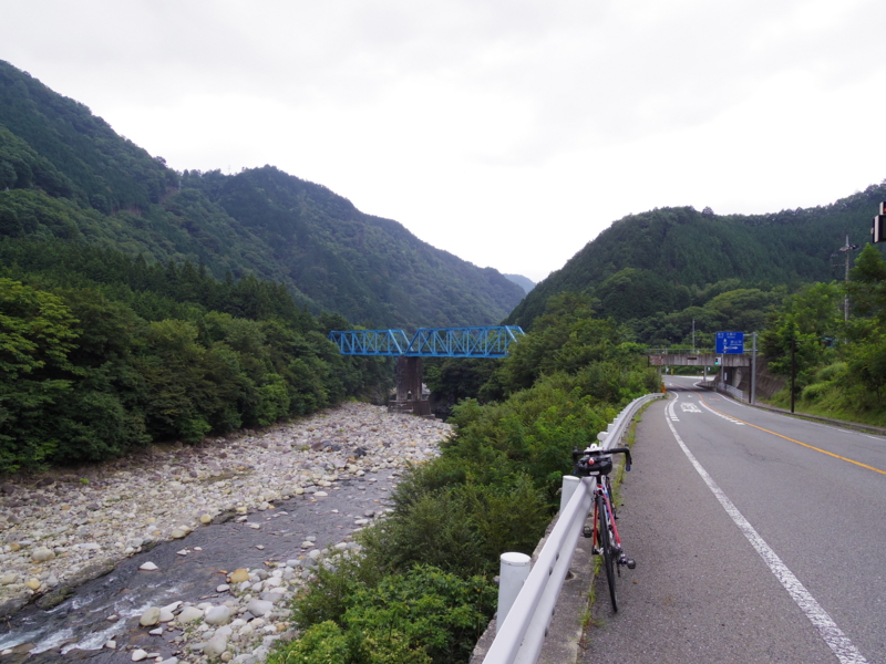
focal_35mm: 23
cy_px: 332
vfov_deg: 58.9
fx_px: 589
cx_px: 443
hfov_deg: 73.9
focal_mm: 5
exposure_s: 1/125
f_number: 4
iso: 200
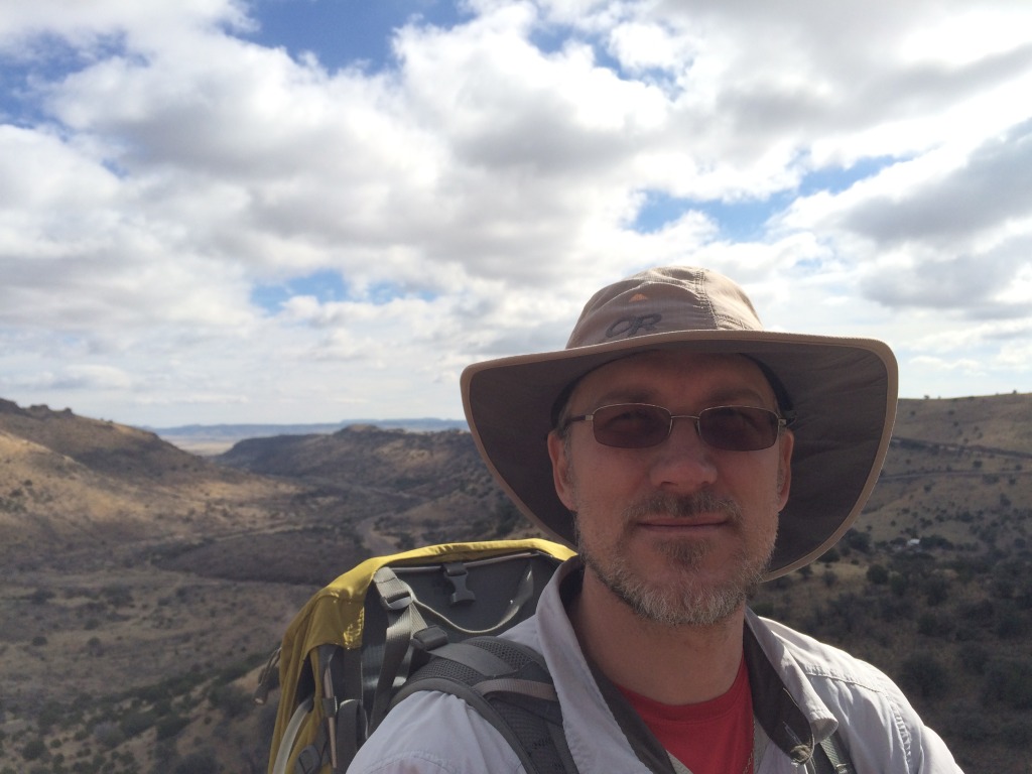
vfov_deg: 48.2
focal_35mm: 29
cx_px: 516
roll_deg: +1.0
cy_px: 387
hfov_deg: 61.7
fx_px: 865
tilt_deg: +3.3
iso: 32
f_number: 2.2
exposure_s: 1/2740
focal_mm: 4.15
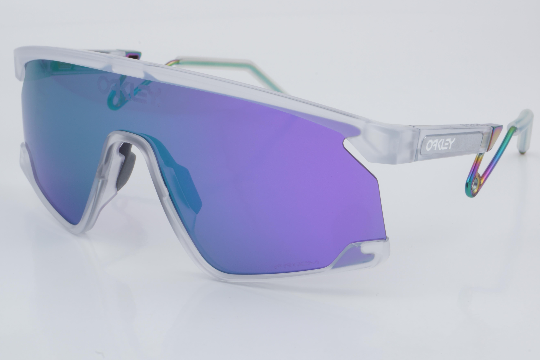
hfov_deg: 24.6
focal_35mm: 82
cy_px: 180
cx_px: 270
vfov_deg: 16.6
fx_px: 1237
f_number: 32
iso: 100
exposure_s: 1/4
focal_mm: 55
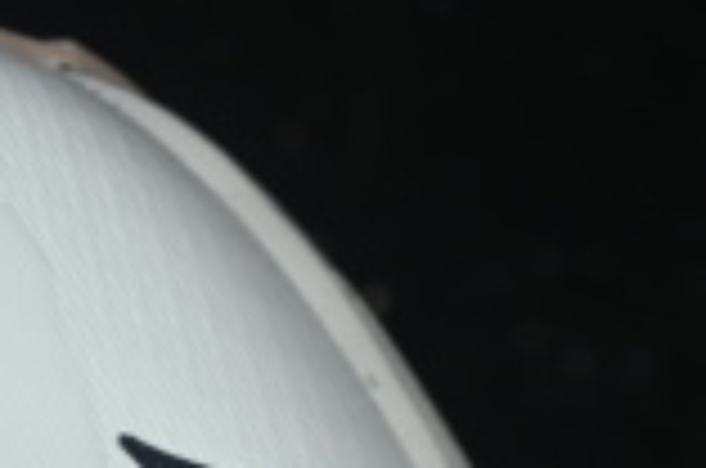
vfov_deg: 3.5
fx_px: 7496
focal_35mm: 383
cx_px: 49
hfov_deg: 5.4
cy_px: 1114
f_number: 7.1
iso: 160
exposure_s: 1/80
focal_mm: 50
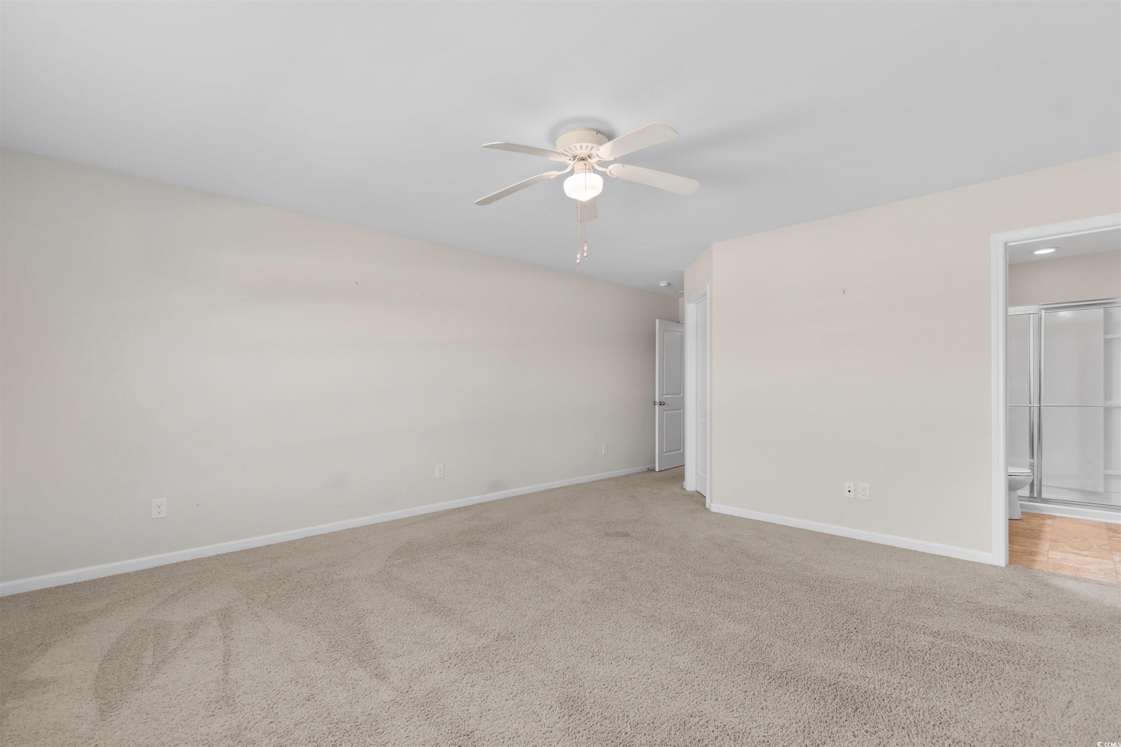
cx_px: 560
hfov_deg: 100.4
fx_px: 467
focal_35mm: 15
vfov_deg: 77.3
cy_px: 374
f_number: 4.5
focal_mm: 10
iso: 100
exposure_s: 1/2
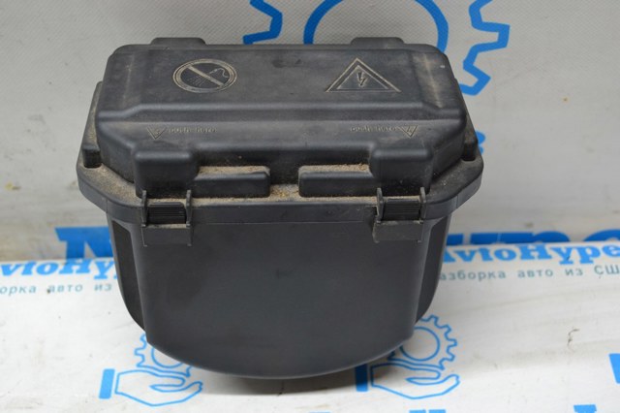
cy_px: 206
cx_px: 310
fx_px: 878
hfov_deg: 38.9
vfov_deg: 26.5
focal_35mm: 51
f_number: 5
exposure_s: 1/60
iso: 720
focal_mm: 34
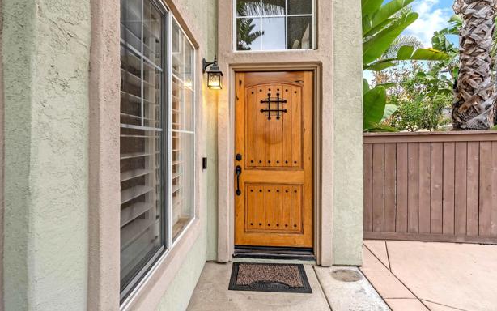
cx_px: 239
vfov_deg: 67.8
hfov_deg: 94.3
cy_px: 139
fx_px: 230
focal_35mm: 17
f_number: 9
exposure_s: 1/60
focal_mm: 16
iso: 250
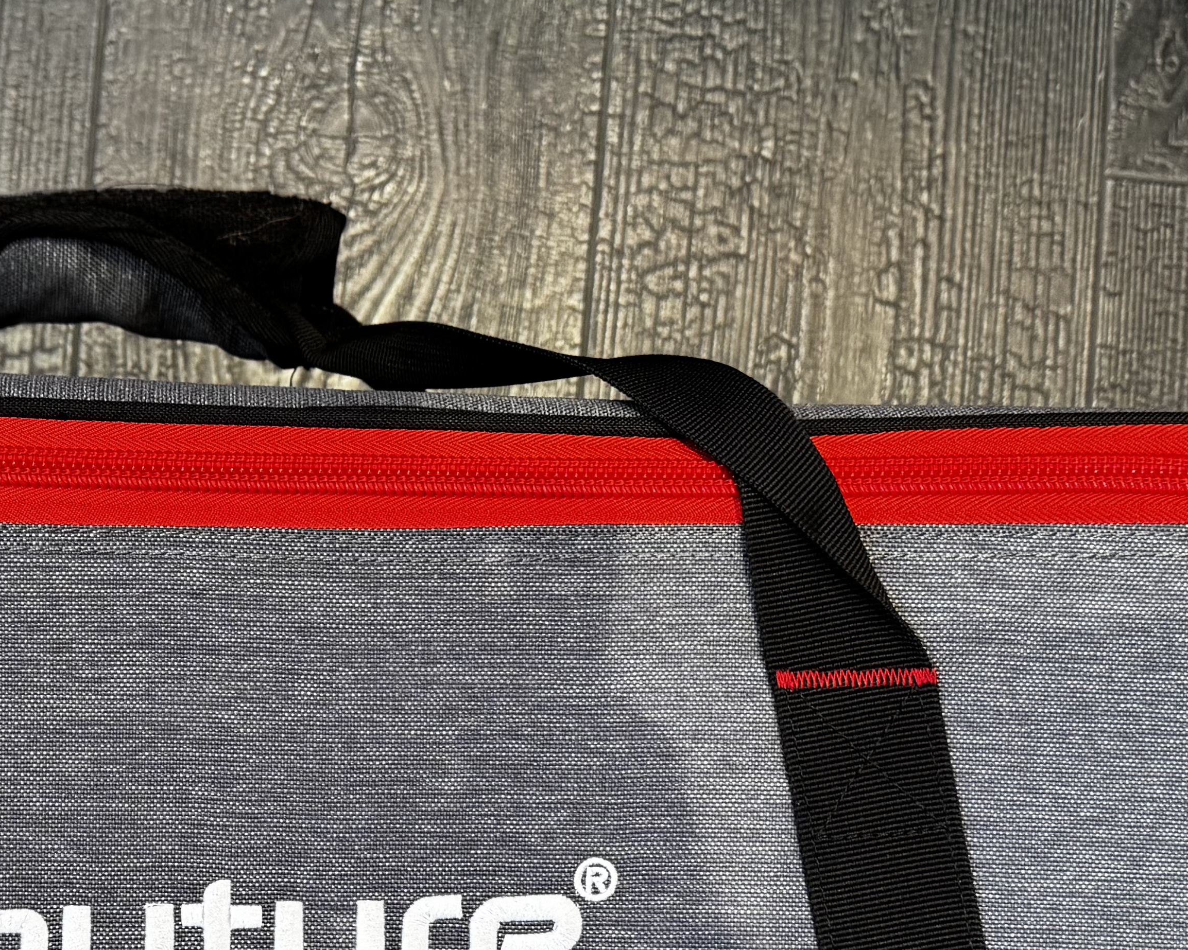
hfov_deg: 31.8
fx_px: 2039
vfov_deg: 25.5
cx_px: 273
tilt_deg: -87.5
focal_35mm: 58
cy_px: 848
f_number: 1.78
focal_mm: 6.76
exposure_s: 1/50
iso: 250
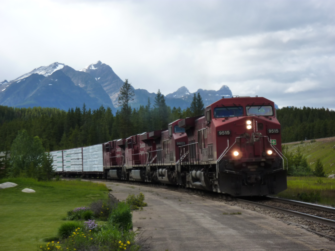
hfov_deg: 16.6
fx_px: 1152
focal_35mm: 119
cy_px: 126
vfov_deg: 12.5
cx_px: 168
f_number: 4.4
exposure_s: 1/400
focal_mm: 19.5
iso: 125
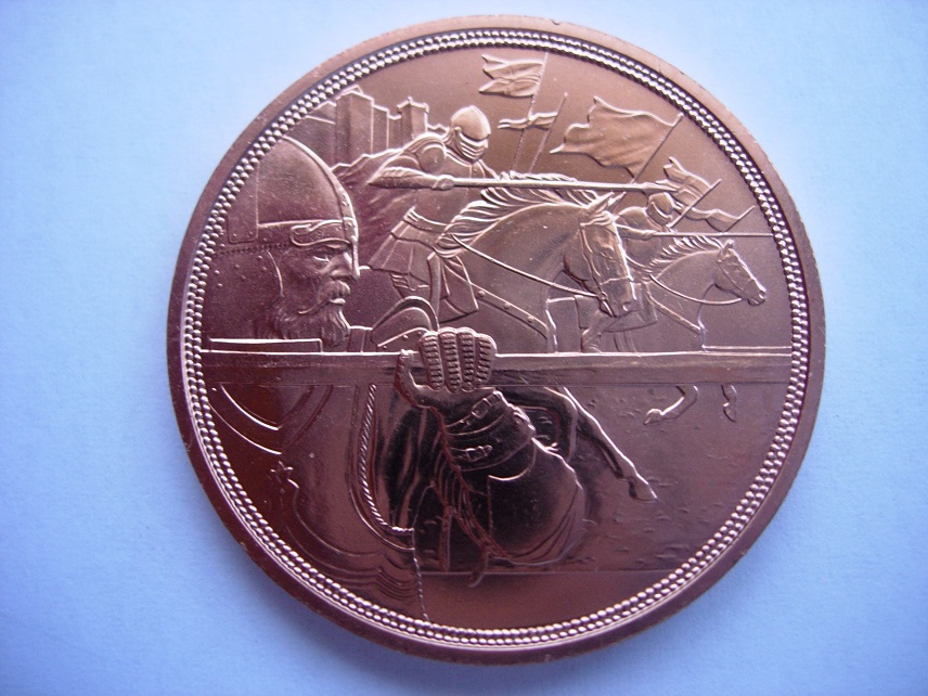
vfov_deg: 37.7
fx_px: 1019
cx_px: 464
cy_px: 348
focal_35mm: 38
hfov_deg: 49.0
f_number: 2.8
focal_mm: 7.8
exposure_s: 1/32
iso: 97
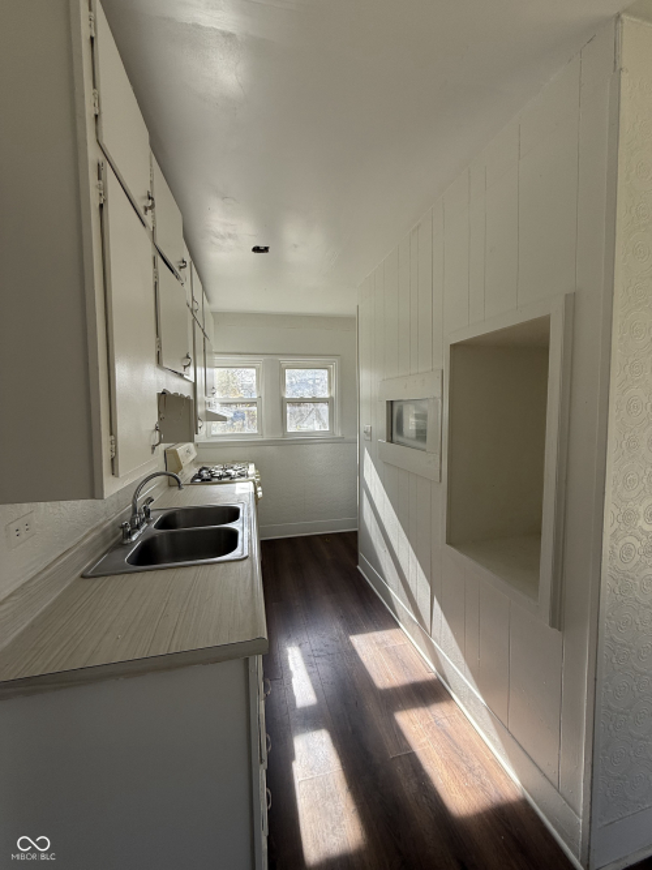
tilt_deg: -4.1
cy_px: 435
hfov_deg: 85.7
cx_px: 326
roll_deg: +0.3
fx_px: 352
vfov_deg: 102.1
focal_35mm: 14
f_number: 2.2
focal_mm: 2.22
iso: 64
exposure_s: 1/214
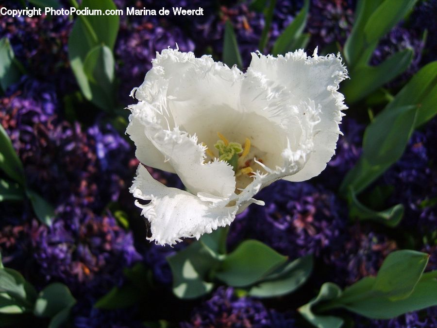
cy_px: 164
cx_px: 218
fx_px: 442
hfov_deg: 52.6
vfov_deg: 40.7
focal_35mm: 35
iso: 50
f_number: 2.8
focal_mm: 7.4
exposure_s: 1/750
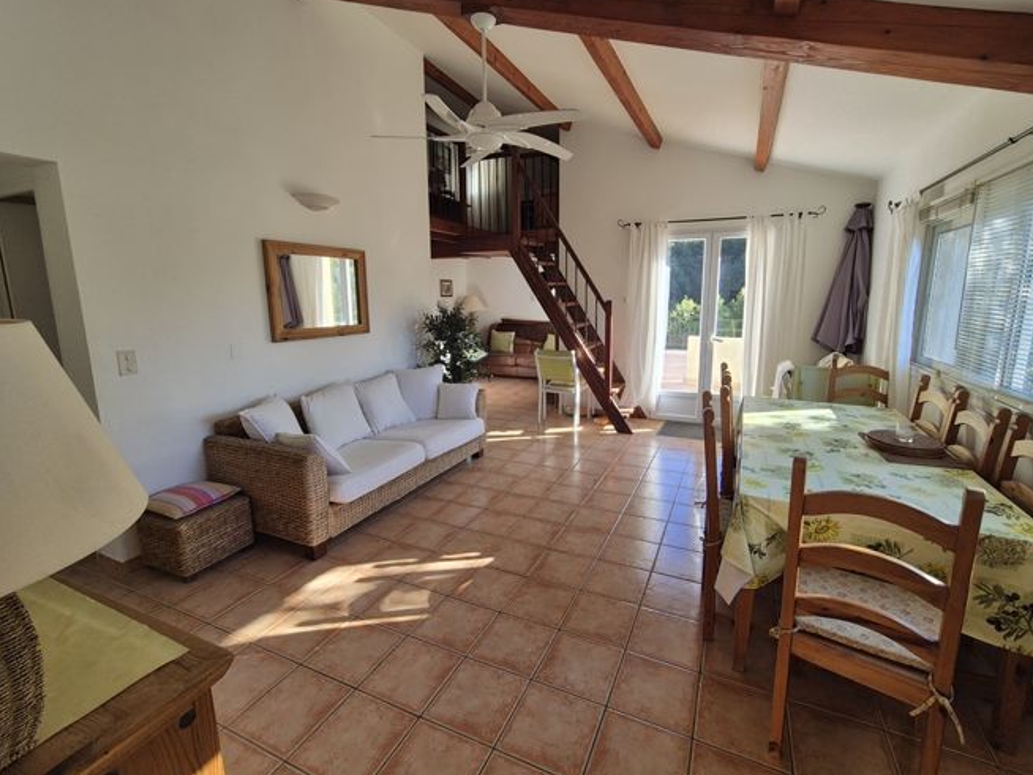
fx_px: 418
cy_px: 369
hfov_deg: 102.0
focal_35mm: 14
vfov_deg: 85.7
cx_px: 543
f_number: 2.2
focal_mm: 2.2
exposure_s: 1/117
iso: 50
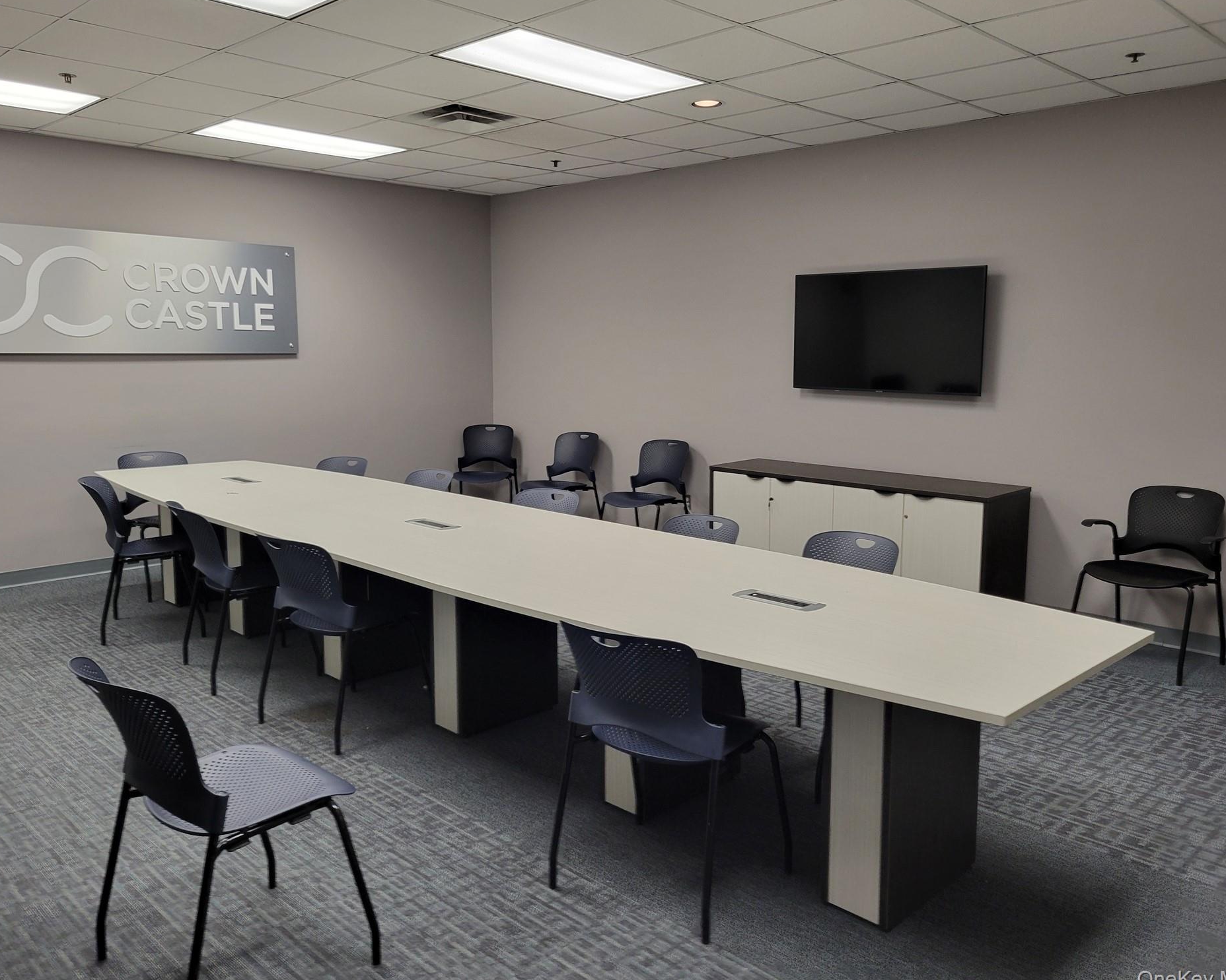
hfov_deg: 62.2
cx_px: 595
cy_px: 488
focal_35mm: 28
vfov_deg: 51.5
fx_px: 1016
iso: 160
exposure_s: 1/120
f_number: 1.8
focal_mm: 5.4
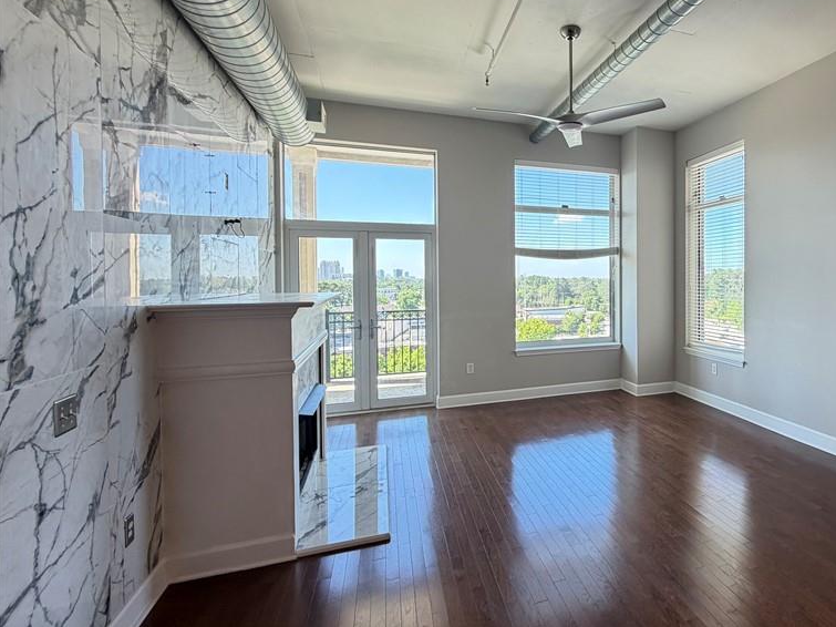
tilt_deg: -0.4
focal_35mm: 19
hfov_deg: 81.5
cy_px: 284
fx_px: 459
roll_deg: -0.2
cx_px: 565
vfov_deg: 68.5
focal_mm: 2.22
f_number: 2.2
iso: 160
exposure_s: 1/120
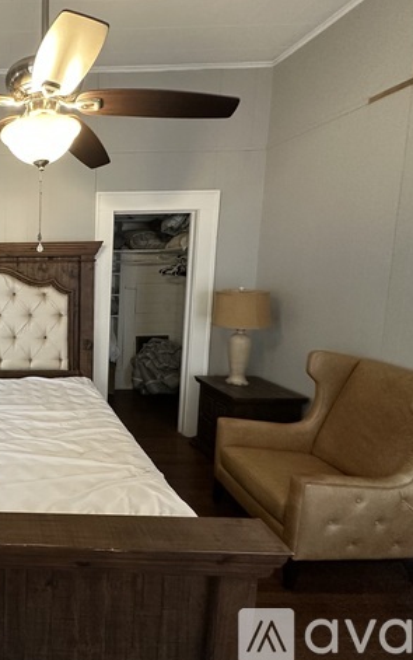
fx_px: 378
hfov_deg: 47.4
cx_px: -2
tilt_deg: -6.6
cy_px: 314
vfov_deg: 82.2
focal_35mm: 21
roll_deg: -1.0
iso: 500
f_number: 2.2
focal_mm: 2.22
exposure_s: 1/60
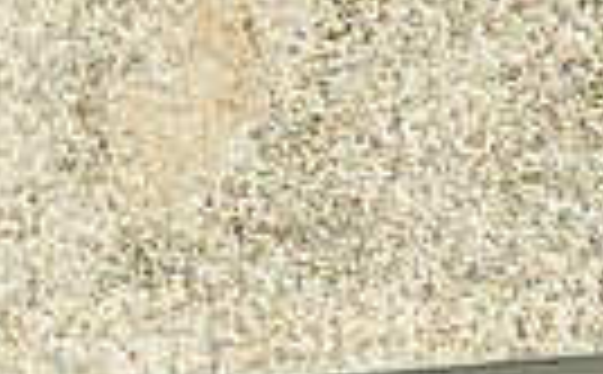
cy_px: 1005
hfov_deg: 11.5
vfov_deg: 6.7
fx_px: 2983
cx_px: 369
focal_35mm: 182
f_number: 5.6
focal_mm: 53
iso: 400
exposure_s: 1/2500
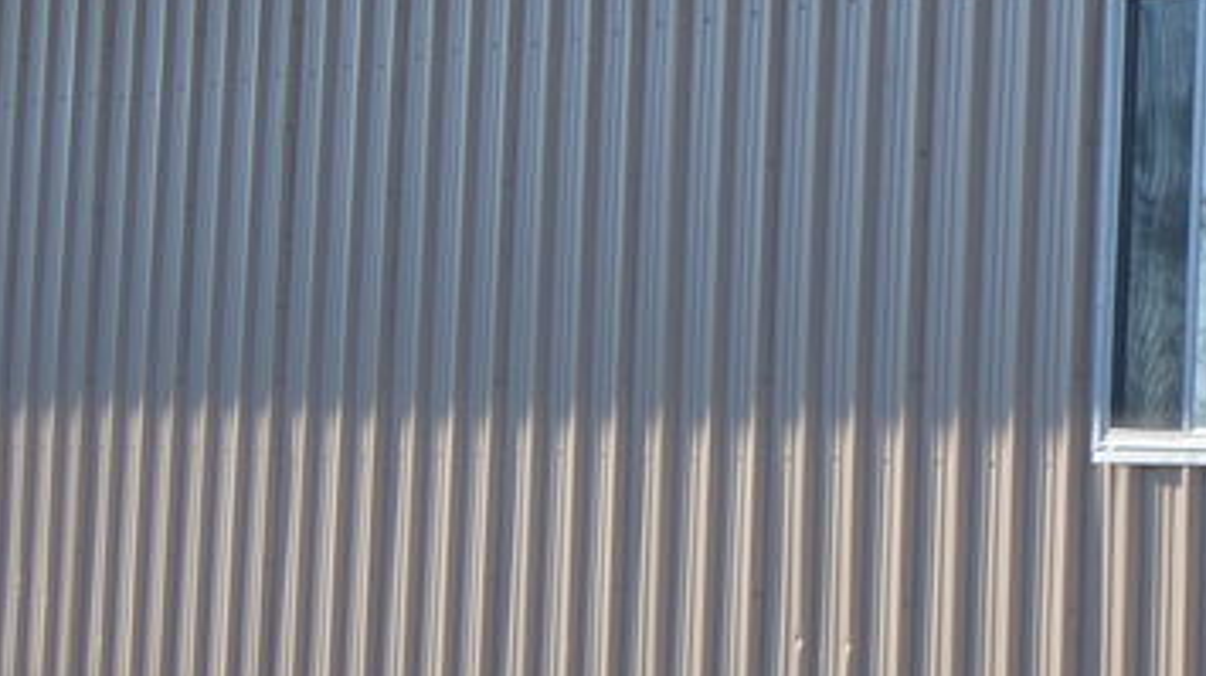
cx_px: 2205
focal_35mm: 170
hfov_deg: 11.7
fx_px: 5432
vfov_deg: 7.0
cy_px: -267
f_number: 8
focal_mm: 20
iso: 100
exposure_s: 1/250
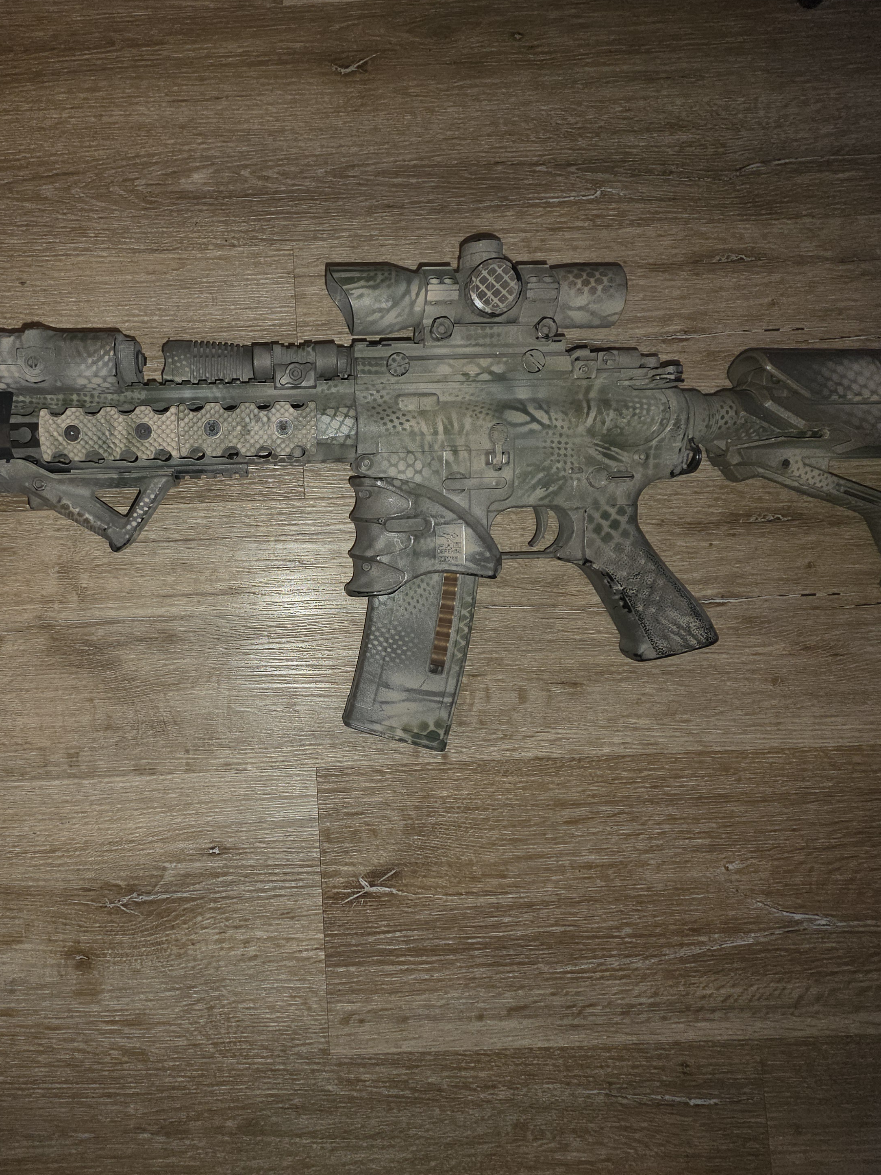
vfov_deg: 87.7
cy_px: 566
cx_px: 276
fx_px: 611
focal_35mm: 18
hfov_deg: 69.0
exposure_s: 1/50.3
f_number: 1.9
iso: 64
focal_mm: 2.2
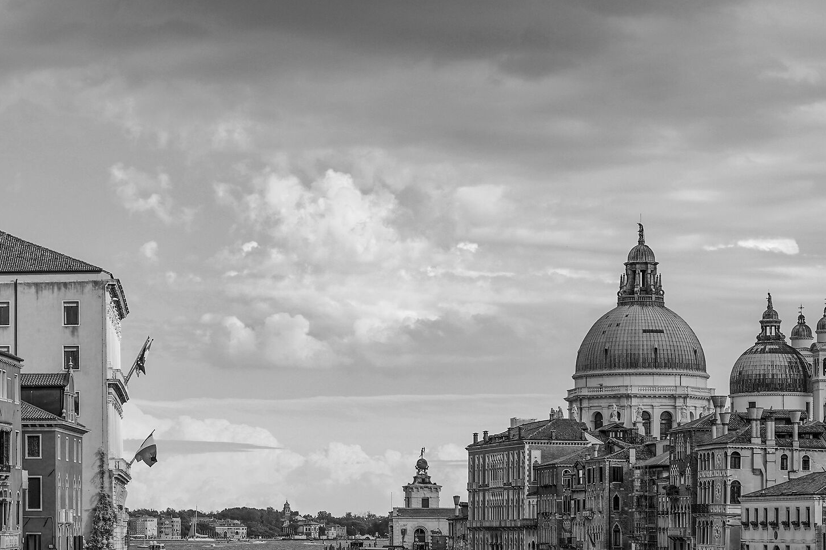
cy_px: 425
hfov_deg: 20.7
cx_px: 260
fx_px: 2252
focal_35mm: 98
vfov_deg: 13.9
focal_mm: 39.4
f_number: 8
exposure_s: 1/200
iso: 100
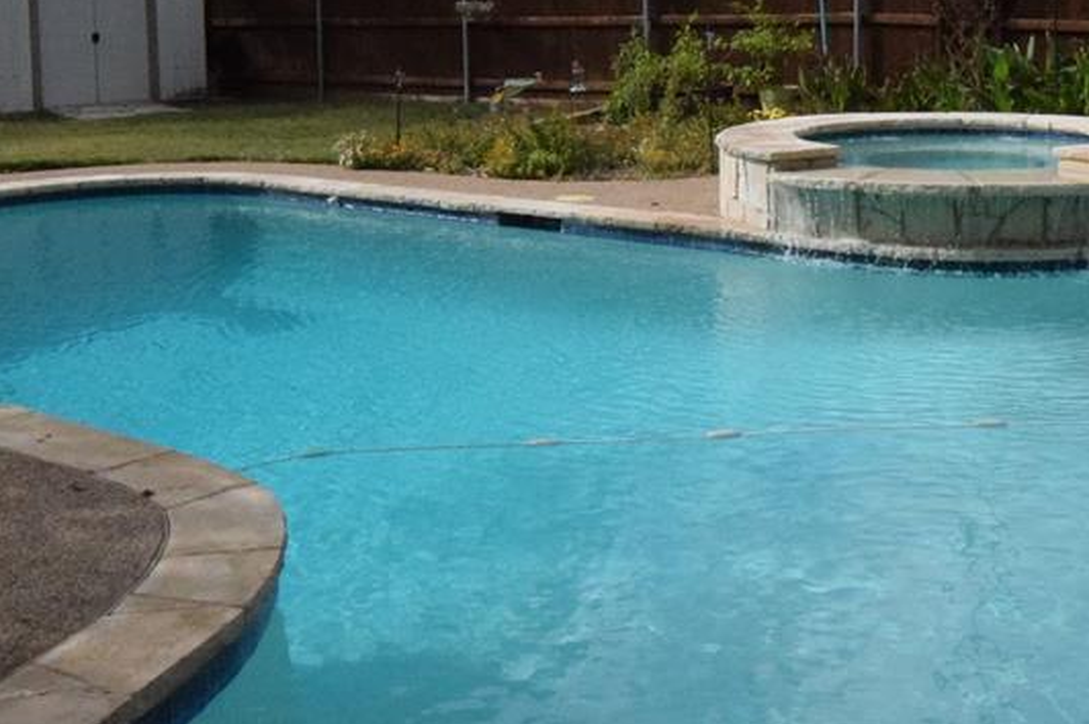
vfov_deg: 25.3
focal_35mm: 52
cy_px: 96
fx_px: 1572
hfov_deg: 38.2
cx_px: 602
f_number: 18
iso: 8000
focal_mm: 18
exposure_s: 1/4000
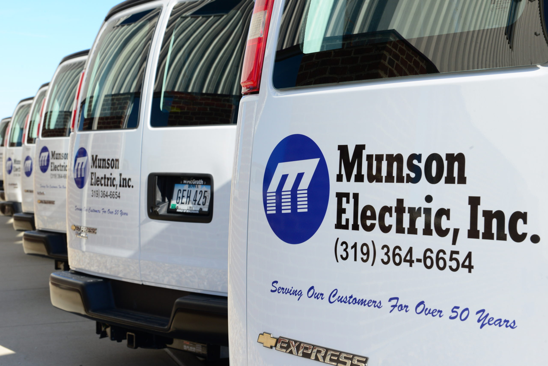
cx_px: 274
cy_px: 183
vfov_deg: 19.5
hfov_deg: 28.8
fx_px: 1066
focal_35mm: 70
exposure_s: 1/250
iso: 500
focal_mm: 70
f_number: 16
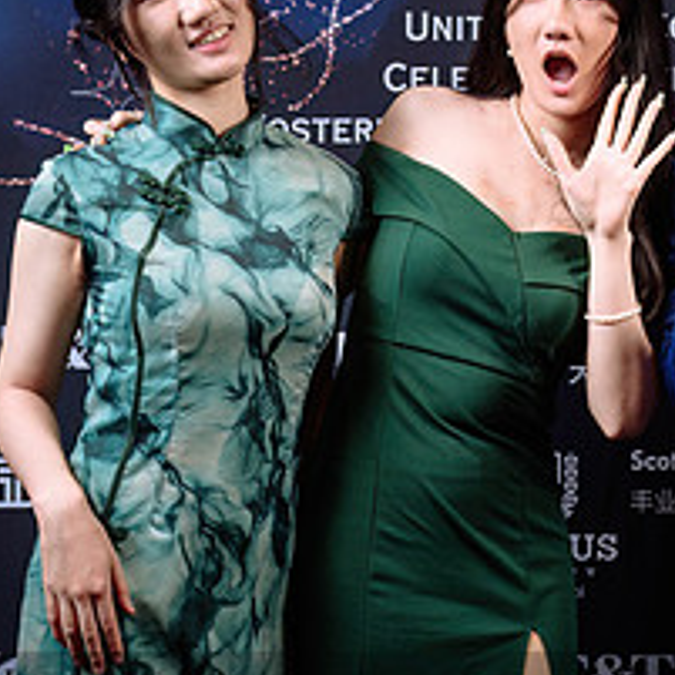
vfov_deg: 18.3
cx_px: 757
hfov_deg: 17.6
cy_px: 298
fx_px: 2096
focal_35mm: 95
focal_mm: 32.5
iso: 500
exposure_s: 1/160
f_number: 5
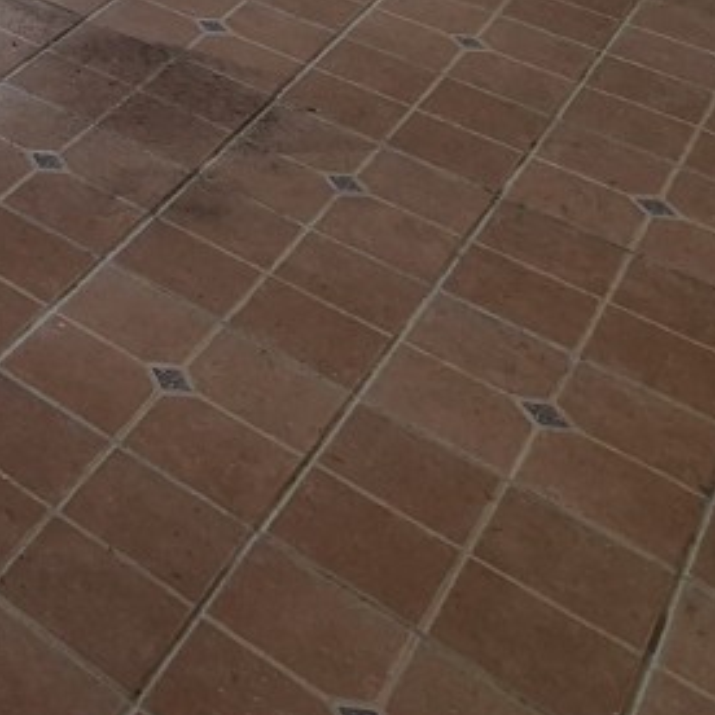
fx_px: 1402
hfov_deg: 20.0
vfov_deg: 21.3
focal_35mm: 60
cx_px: -596
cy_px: -500
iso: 40
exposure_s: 1/442
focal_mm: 1.74
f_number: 2.2
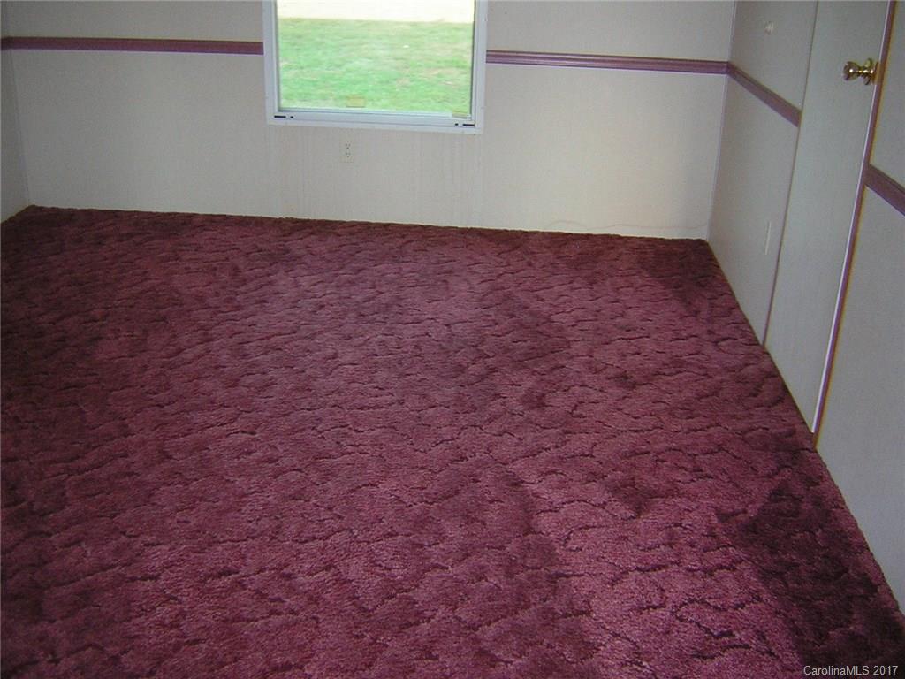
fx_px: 941
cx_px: 452
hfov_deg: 51.4
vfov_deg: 39.7
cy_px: 340
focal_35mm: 36
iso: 97
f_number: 2.6
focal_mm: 4.7
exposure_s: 1/60.1
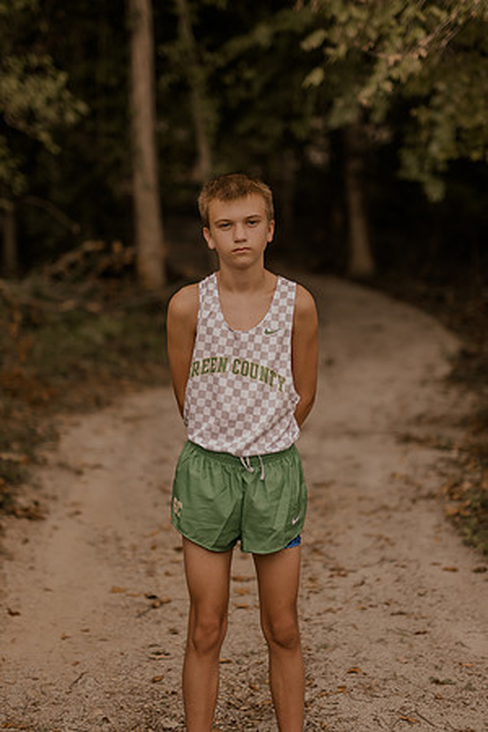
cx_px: 244
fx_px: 1525
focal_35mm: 75
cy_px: 366
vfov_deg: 27.0
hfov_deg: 18.2
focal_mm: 50
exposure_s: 1/1000
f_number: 1.4
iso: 64
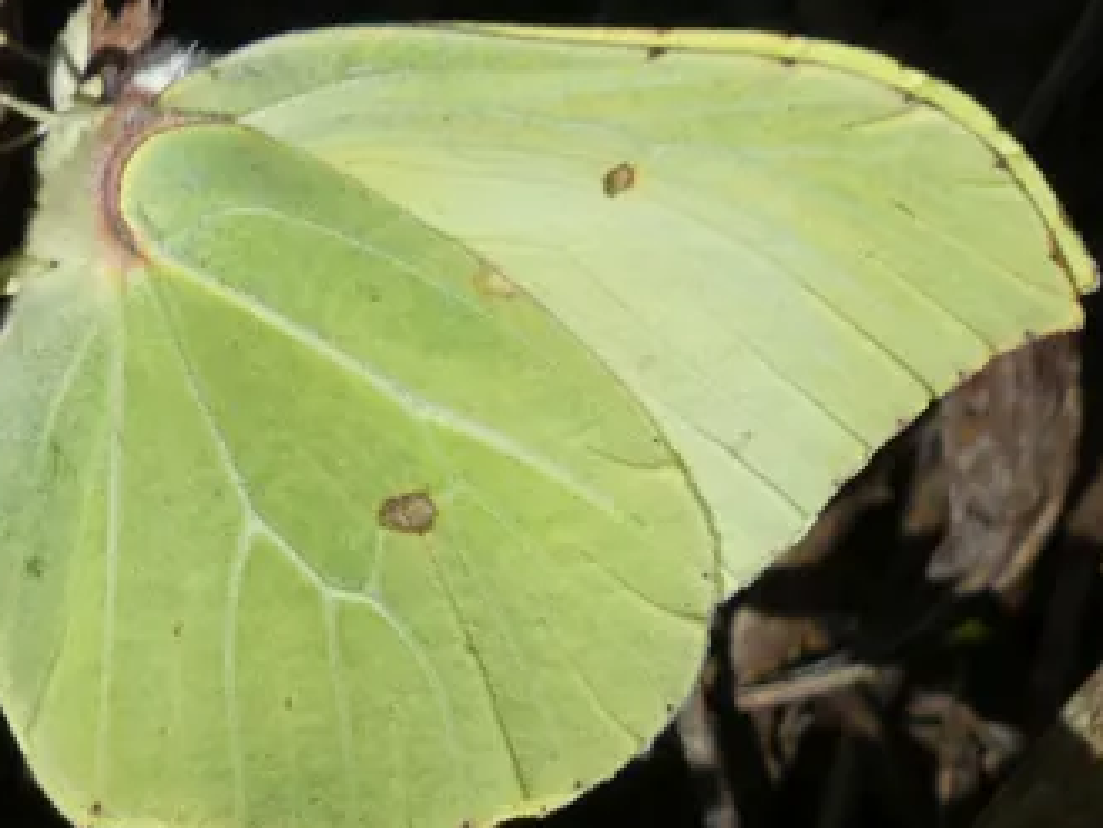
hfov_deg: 1.7
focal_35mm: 1136
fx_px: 36211
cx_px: 372
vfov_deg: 1.3
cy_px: 375
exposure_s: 1/250
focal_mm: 104.7
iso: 80
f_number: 5.6
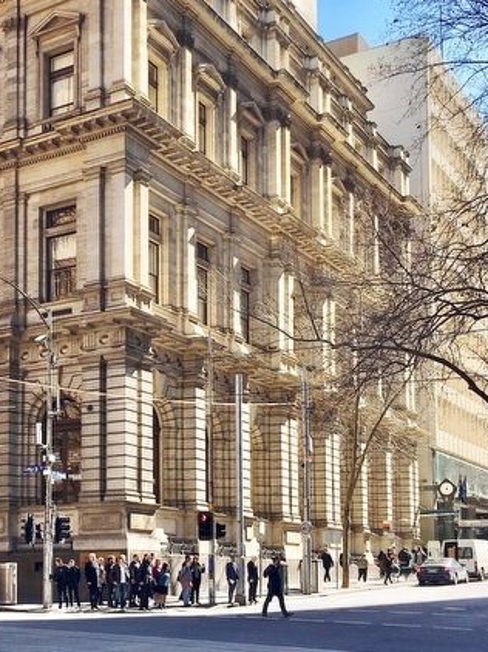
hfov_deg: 25.9
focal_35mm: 55
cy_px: 207
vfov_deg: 34.6
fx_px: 1035
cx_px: 71
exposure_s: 1/699
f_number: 2.2
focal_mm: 4.15
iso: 25
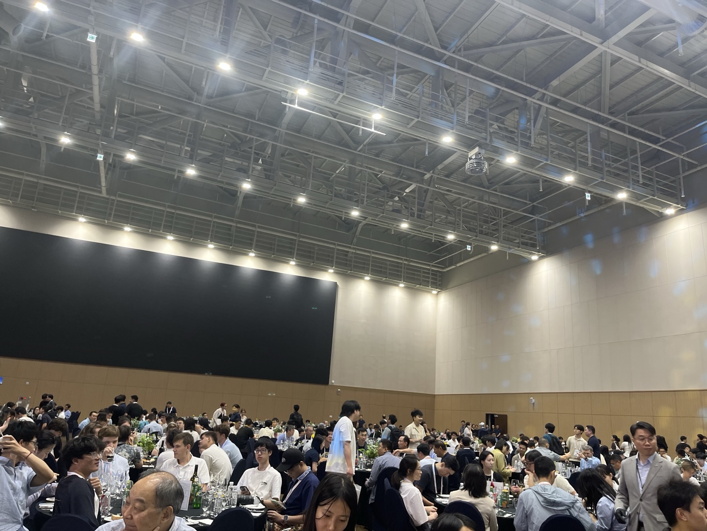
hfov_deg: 67.3
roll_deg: -3.5
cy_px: 266
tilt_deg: +15.3
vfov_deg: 53.1
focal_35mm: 26
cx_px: 354
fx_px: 531
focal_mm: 5.1
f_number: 1.6
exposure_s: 1/121
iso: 125
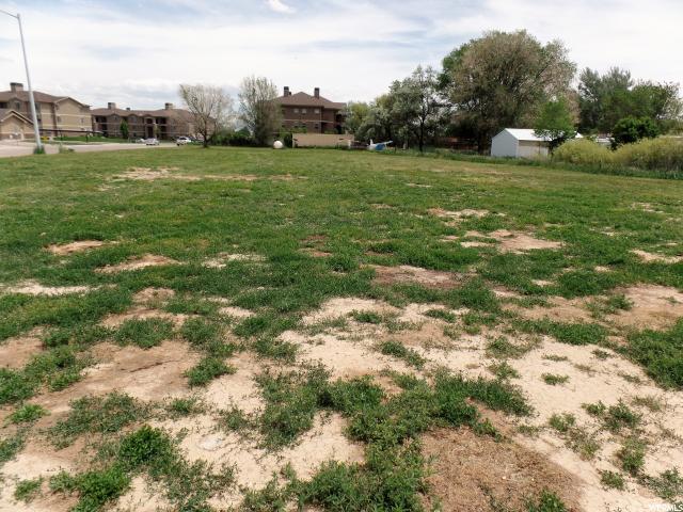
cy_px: 256
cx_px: 342
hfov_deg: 73.9
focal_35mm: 23
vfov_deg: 58.9
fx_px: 454
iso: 80
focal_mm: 4.1
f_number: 3.5
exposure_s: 1/1000
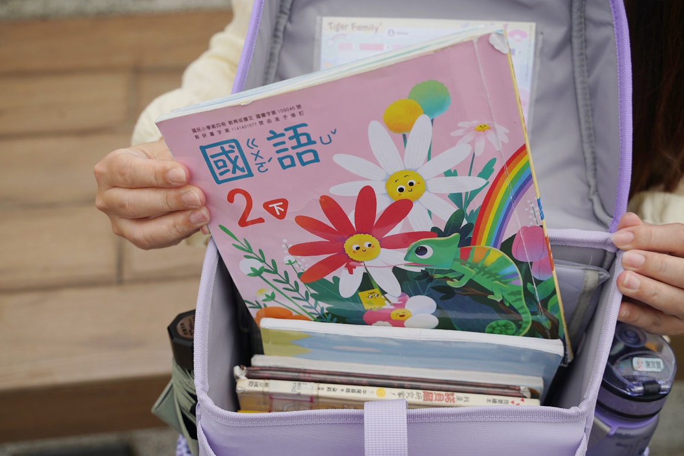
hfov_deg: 47.4
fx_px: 779
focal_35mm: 41
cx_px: 337
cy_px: 233
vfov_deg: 32.6
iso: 100
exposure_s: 1/160
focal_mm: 40
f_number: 4
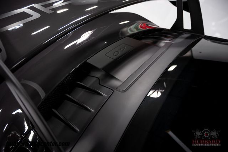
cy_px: 76
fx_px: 152
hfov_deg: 73.7
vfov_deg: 53.2
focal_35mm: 24
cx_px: 114
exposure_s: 1/60
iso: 800
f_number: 4
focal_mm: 24
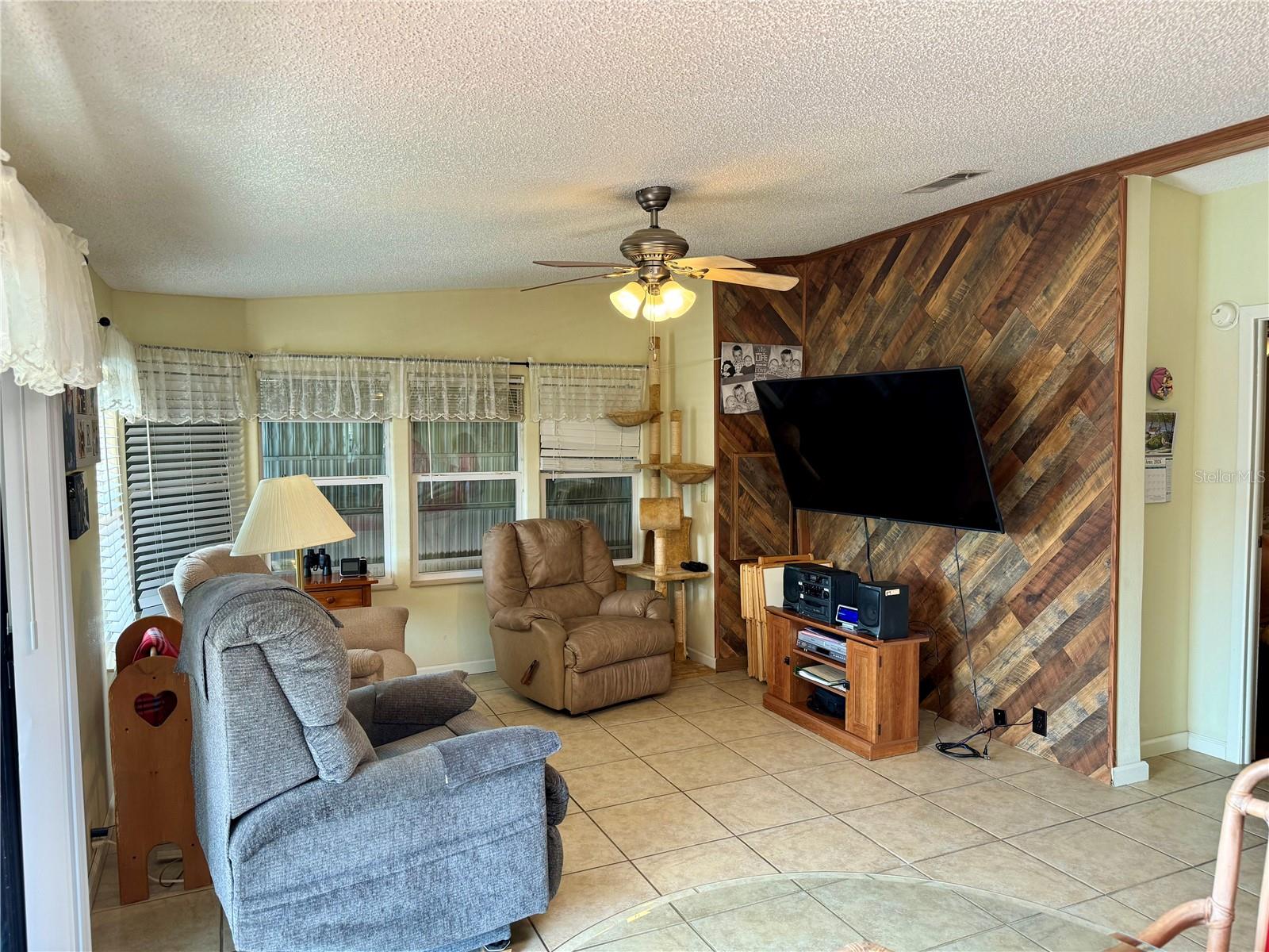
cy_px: 476
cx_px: 634
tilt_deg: -3.6
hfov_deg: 71.6
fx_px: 880
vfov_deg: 56.8
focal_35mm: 24
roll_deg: +1.3
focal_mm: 6.76
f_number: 1.78
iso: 200
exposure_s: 1/120
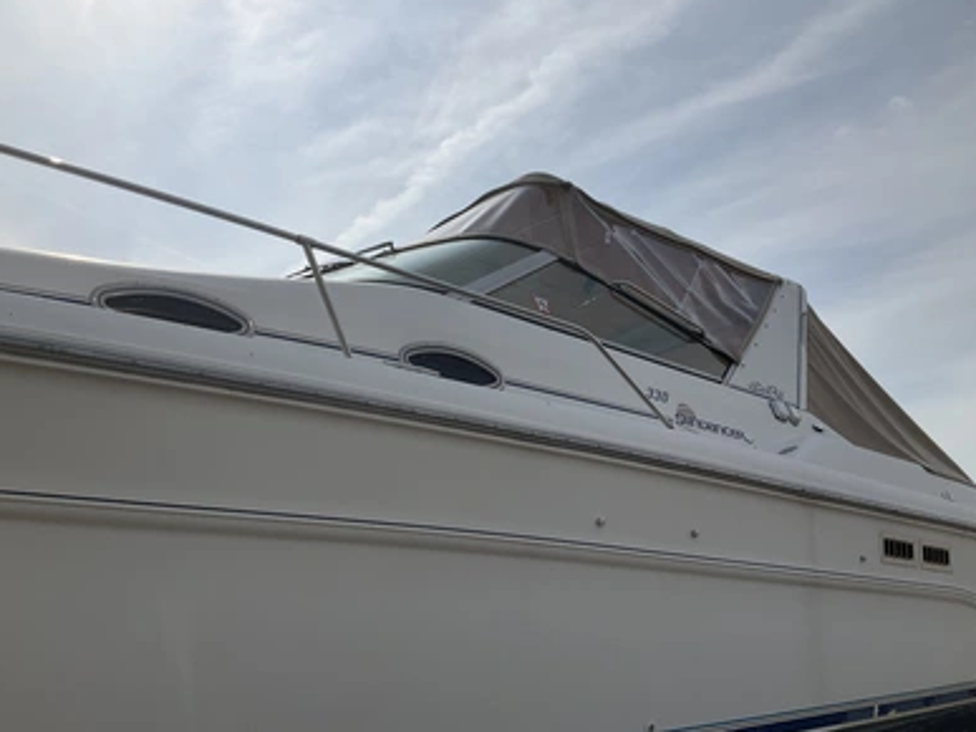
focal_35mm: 30
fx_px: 846
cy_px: 363
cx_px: 479
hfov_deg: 60.0
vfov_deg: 46.8
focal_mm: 3
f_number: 1.8
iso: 25
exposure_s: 1/6536
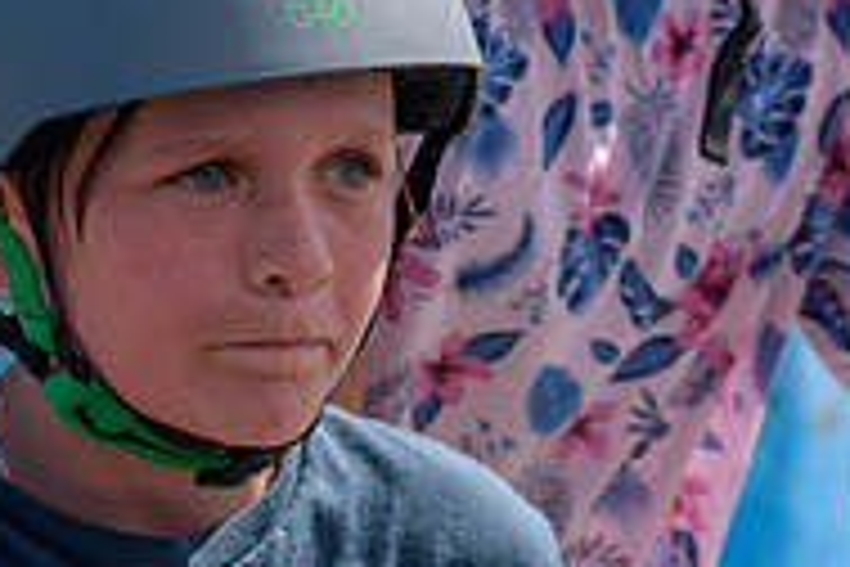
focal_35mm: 332
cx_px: 234
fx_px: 7838
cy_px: 502
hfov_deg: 6.2
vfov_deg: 4.1
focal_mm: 72
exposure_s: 1/800
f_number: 7.1
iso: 200
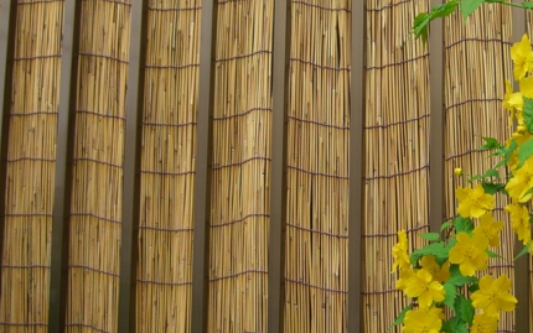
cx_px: 377
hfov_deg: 27.2
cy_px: 213
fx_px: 1090
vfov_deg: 17.4
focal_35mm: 75
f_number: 2.8
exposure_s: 1/125
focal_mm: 7.9
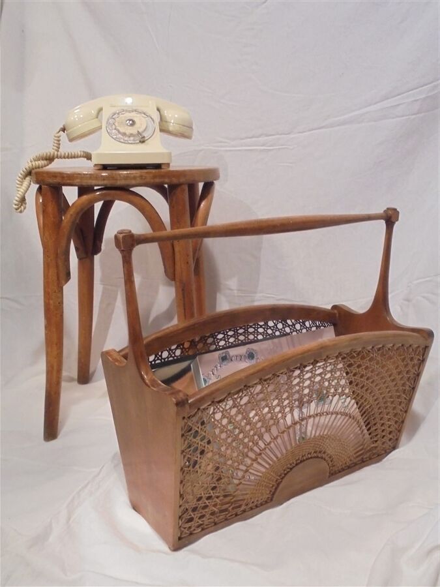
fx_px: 576
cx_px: 220
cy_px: 294
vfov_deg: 54.0
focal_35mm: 34
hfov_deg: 41.8
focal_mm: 6.1
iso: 400
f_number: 4
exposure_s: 1/8
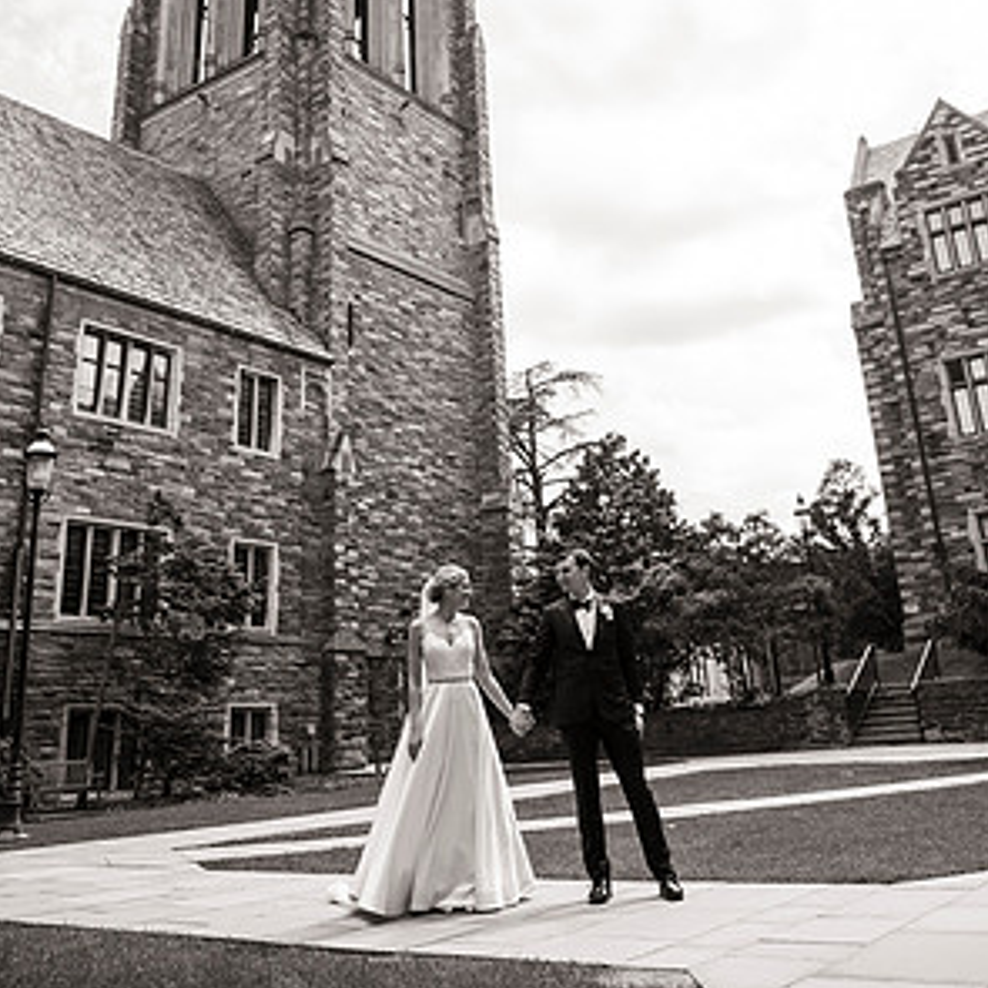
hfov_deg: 47.2
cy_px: 278
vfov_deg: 46.0
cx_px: 489
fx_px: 1130
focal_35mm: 35
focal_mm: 27
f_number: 4
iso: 400
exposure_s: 1/2000
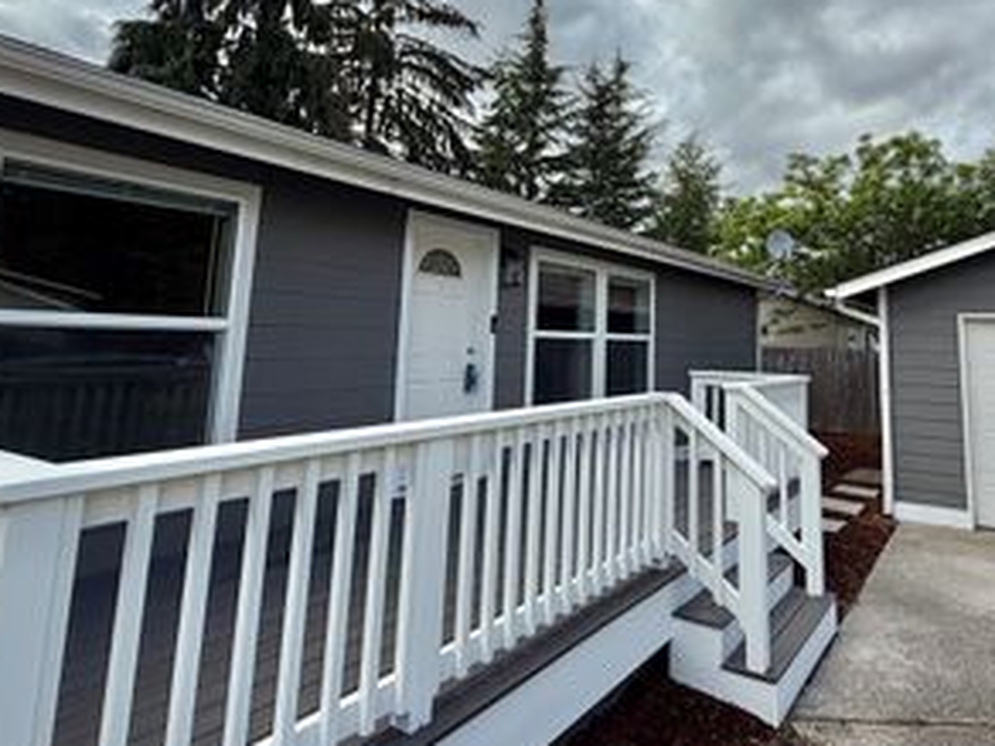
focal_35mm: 24
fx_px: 690
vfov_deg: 55.4
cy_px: 237
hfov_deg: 70.7
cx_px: 610
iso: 25
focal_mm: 2.22
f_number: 2.2
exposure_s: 1/1050
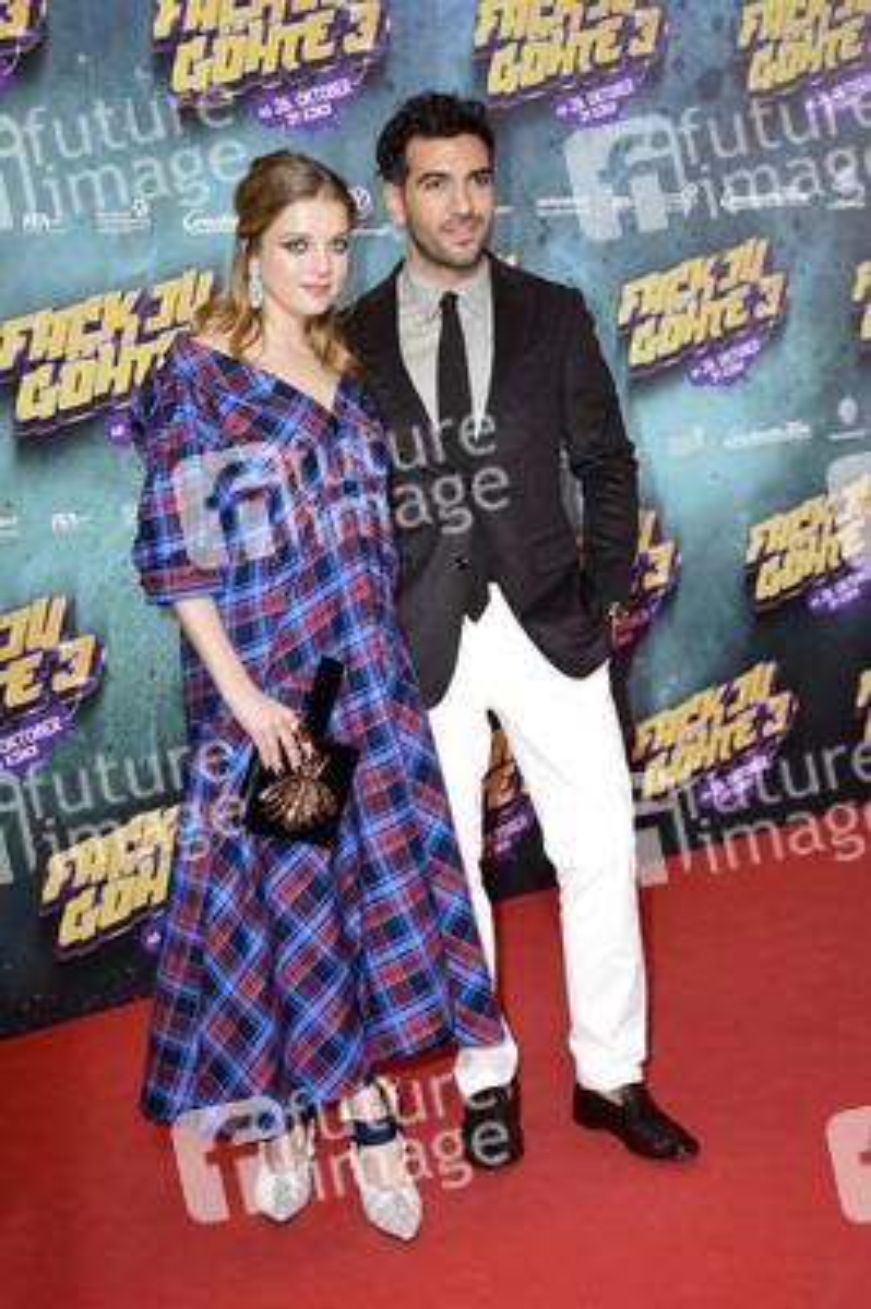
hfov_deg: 25.7
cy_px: 654
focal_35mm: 52
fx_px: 1908
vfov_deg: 37.9
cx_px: 436
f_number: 4.5
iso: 1600
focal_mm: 35
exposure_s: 1/160
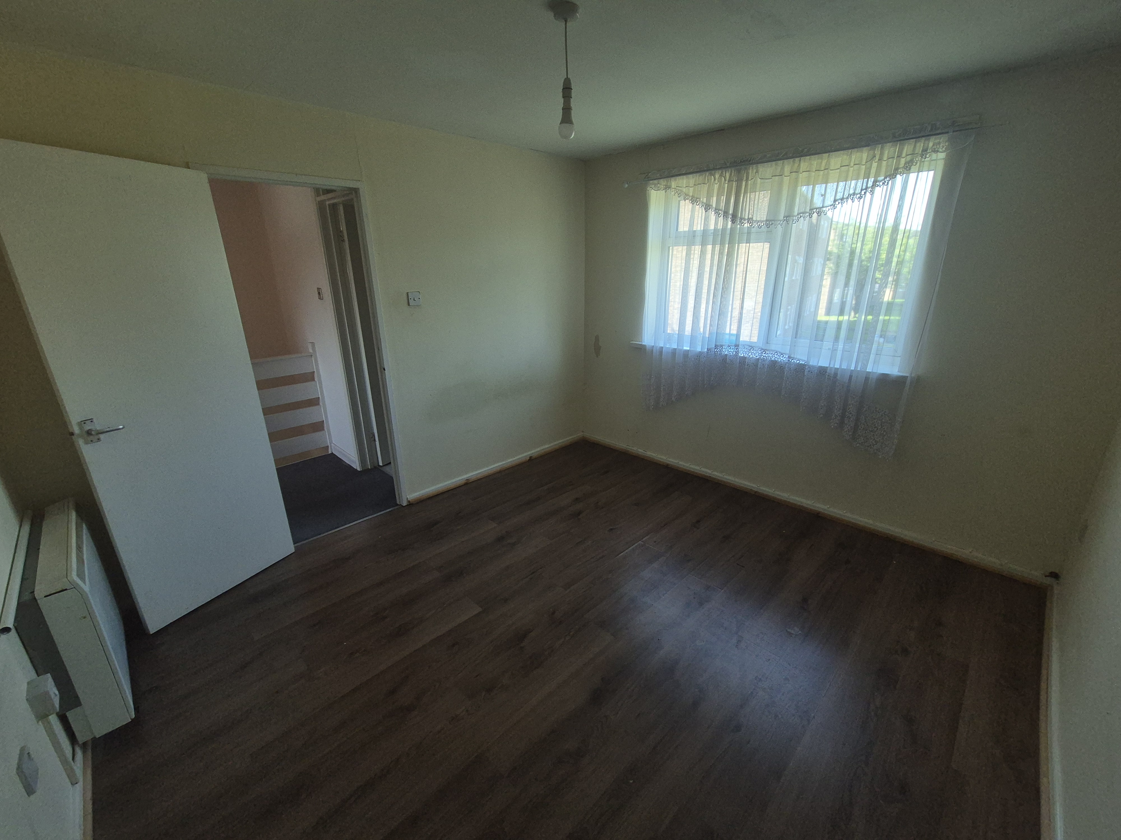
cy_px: 420
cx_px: 560
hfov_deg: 106.2
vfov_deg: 89.9
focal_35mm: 13
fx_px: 421
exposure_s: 1/359
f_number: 2.2
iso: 200
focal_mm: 2.2
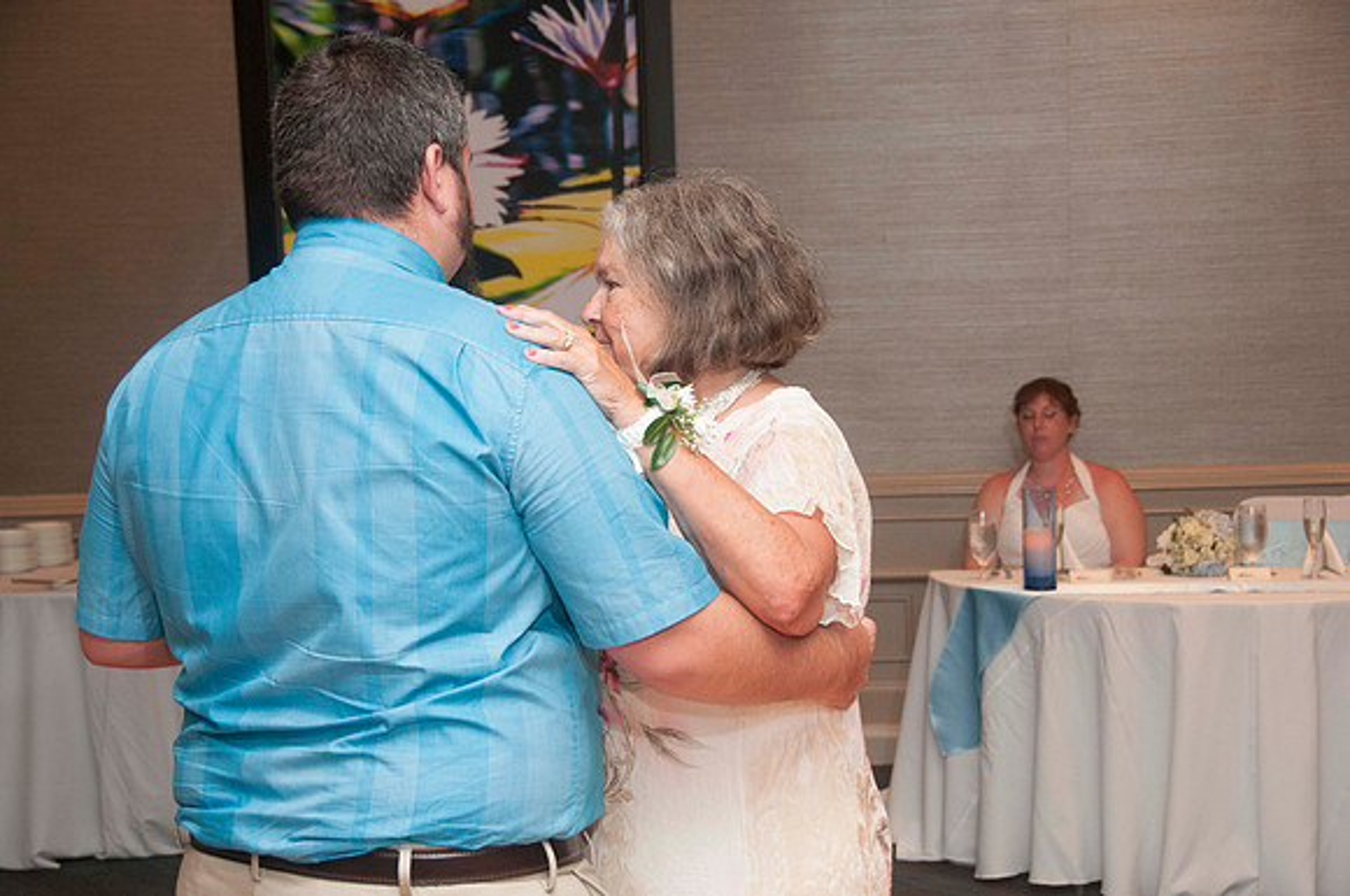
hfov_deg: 29.3
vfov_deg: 19.7
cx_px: 675
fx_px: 2584
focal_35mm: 69
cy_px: 448
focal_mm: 46
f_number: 5.6
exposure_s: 1/60
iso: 800
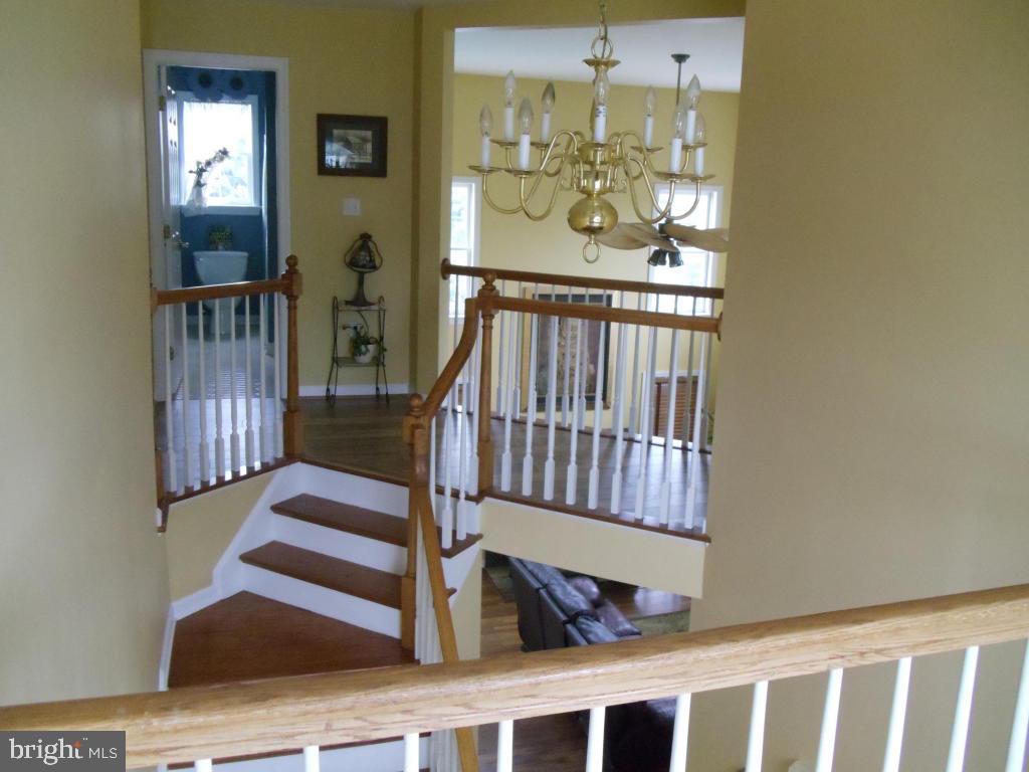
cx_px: 514
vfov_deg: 32.9
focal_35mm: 44
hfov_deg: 42.9
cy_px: 386
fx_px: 1308
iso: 800
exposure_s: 1/125
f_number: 3.5
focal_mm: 6
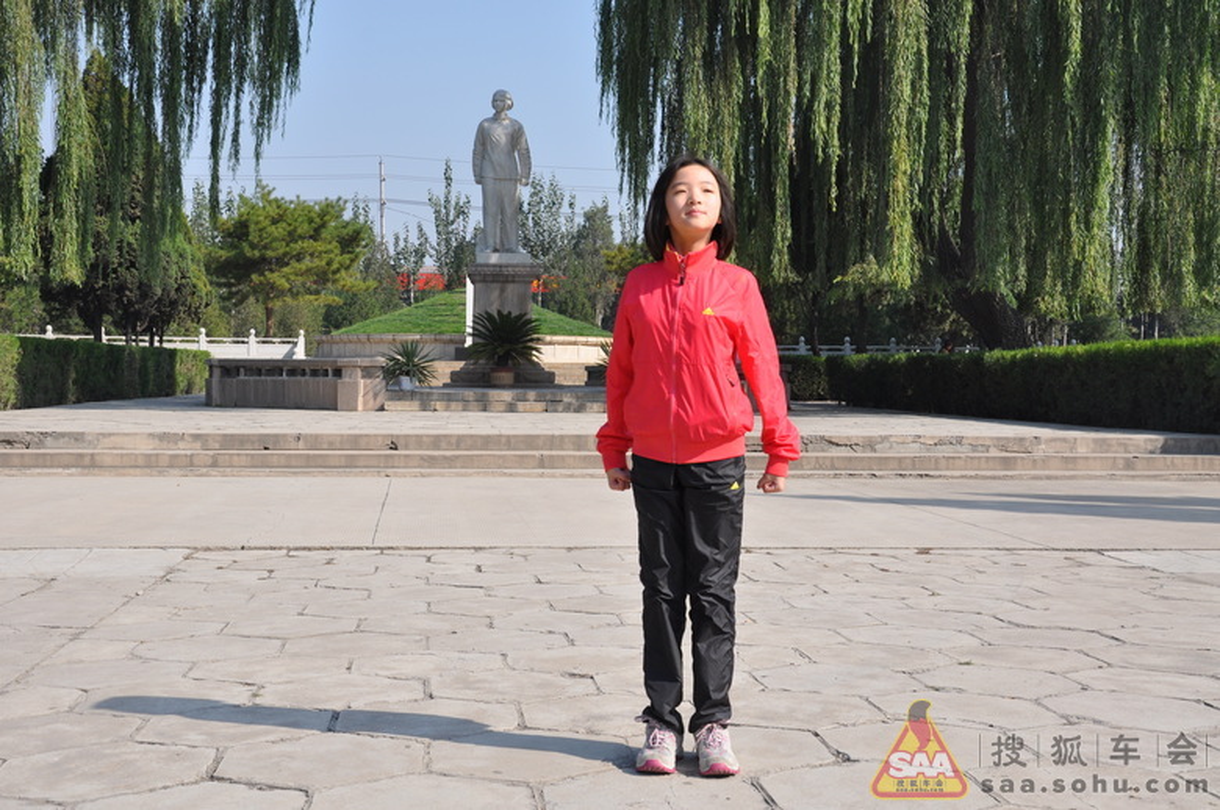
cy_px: 405
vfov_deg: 28.0
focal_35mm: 48
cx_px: 610
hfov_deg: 41.2
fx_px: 1625
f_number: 9
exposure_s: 1/320
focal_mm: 32
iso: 200
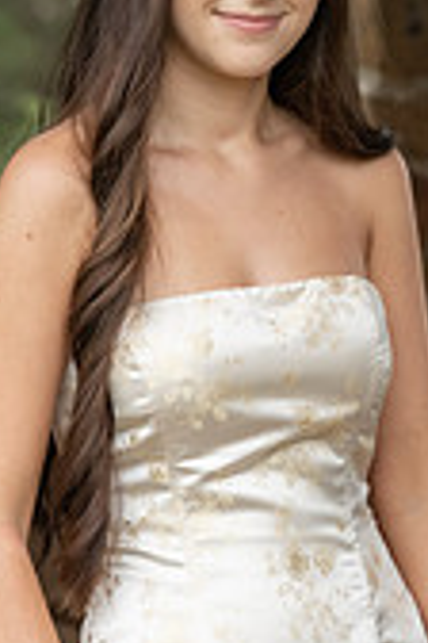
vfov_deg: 10.2
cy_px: 92
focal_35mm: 201
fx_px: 3584
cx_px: 206
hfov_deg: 6.8
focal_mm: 75
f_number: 3.5
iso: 1600
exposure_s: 1/250
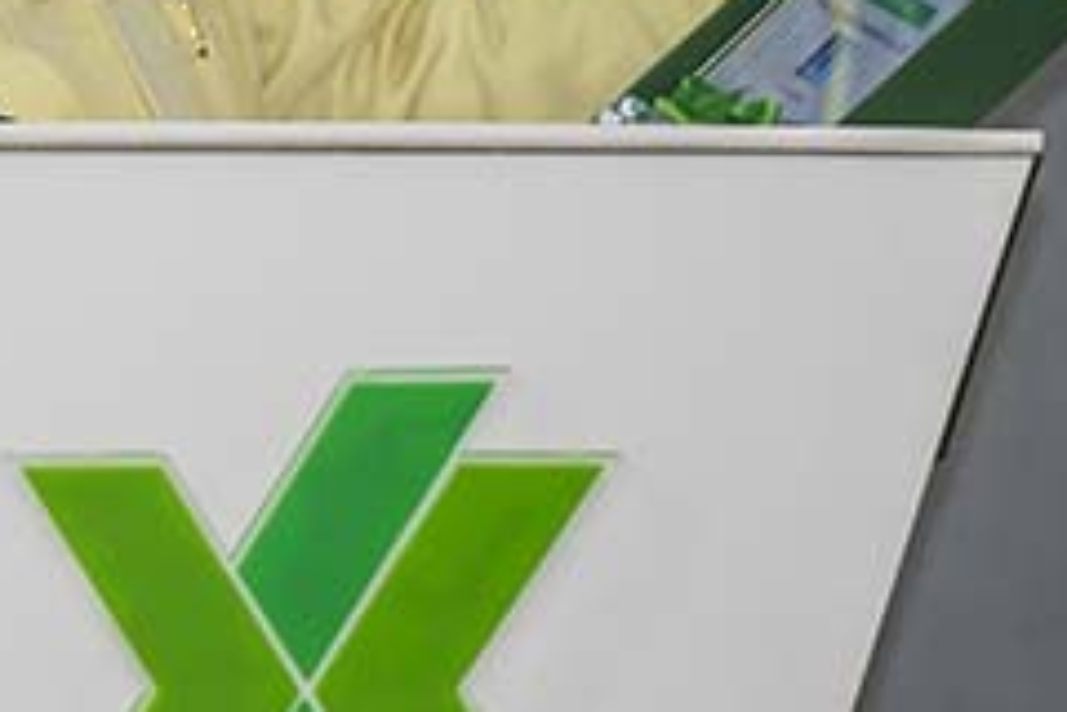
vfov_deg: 1.7
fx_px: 23739
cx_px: 262
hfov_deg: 2.6
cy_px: -278
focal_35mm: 801
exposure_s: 1/125
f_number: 3.5
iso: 900
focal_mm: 200
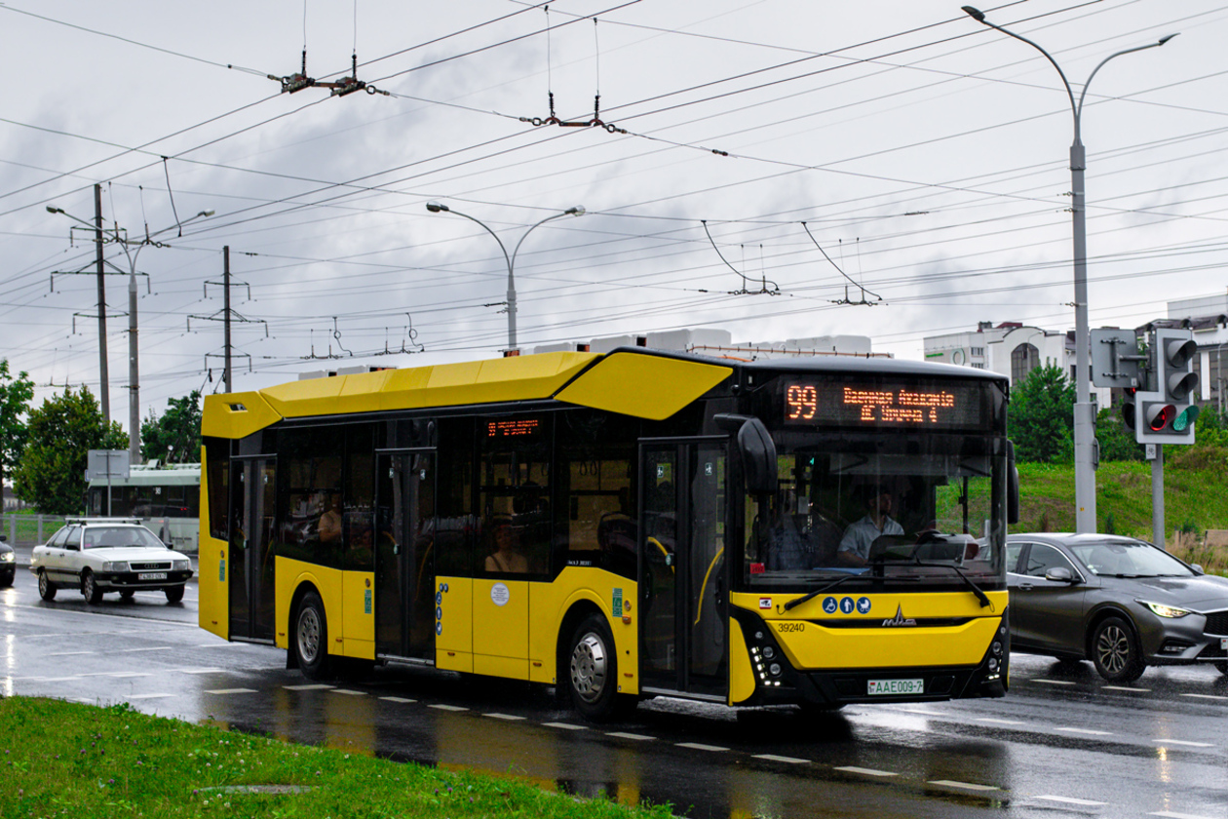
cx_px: 614
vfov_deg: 27.3
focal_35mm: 50
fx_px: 1688
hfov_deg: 40.0
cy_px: 410
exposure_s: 1/320
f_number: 4
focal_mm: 33
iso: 400
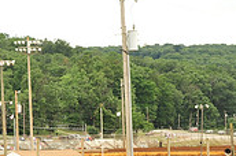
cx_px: -49
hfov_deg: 11.9
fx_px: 1106
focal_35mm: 169
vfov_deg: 7.9
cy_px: 245
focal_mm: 50
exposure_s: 1/250
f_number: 8
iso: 400
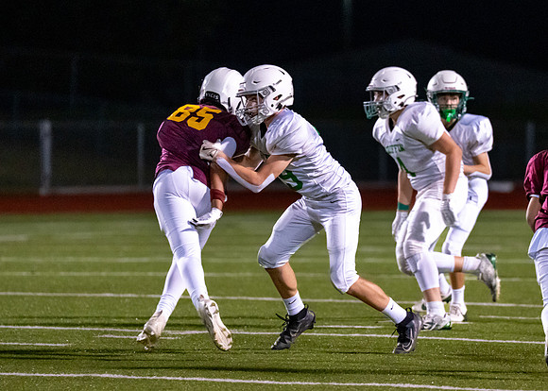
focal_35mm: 370
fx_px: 5759
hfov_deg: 5.4
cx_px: 356
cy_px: 175
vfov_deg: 3.9
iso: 4000
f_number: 2.8
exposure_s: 1/1250
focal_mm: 200
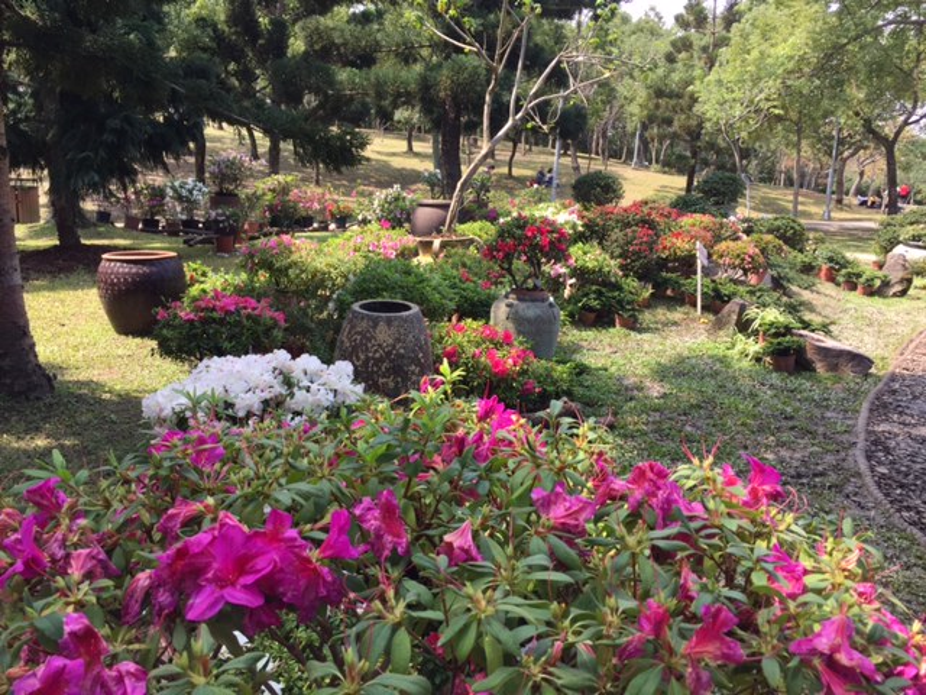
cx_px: 463
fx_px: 776
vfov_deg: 48.2
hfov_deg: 61.7
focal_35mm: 29
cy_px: 348
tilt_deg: -10.5
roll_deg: -4.6
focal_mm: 4.15
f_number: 2.2
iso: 32
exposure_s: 1/460
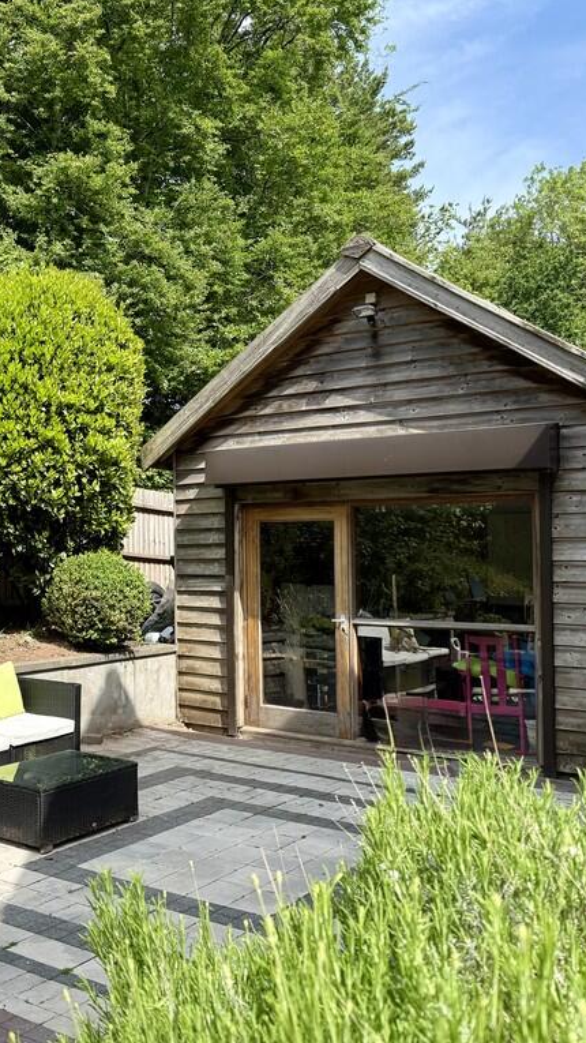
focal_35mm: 35
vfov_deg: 56.6
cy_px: 521
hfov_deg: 31.1
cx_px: -8
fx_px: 967
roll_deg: -0.1
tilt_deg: +2.3
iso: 100
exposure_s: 1/3021
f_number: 1.78
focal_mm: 6.76
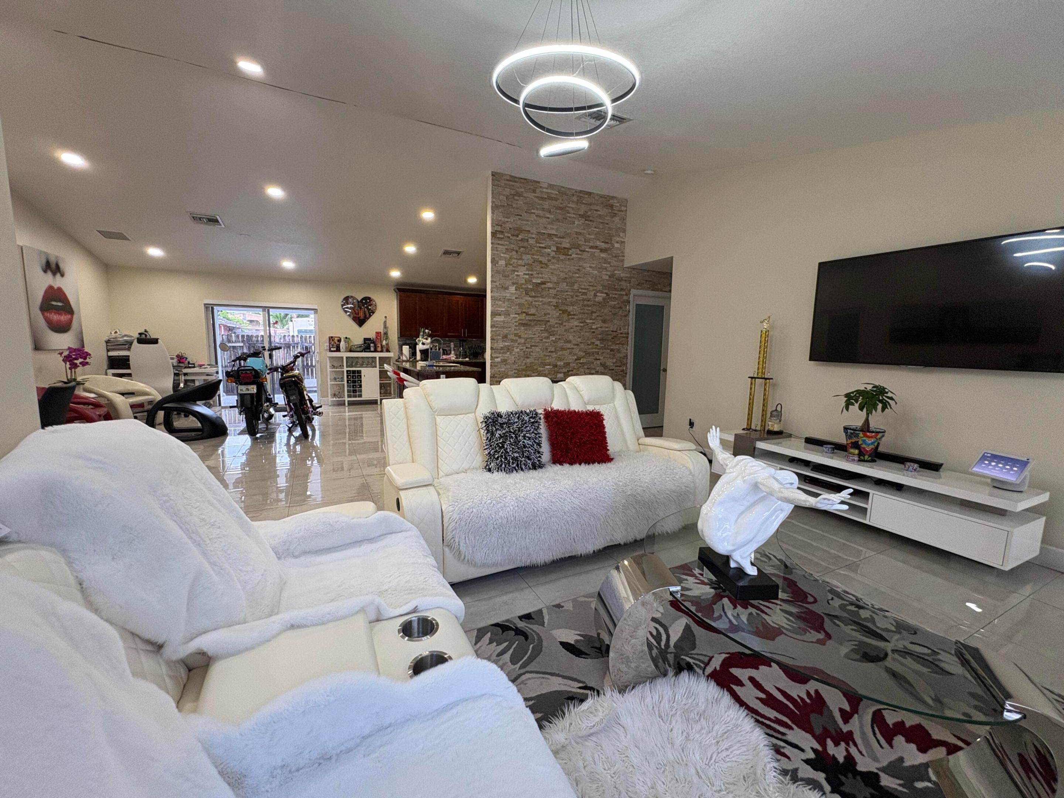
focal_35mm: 14
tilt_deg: -6.9
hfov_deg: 102.1
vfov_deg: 85.7
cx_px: 532
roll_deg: -0.7
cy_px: 399
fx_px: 430
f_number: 2.2
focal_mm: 2.22
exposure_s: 1/60
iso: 200
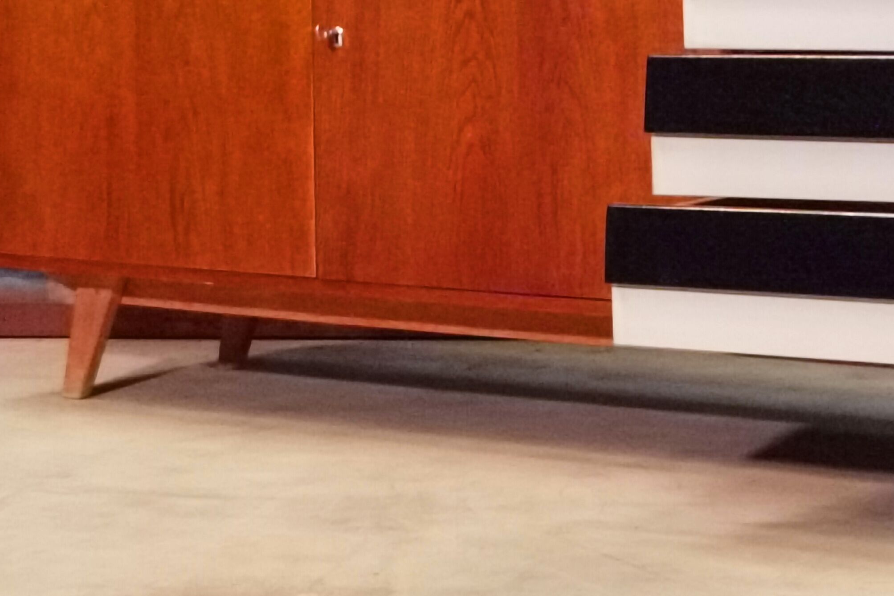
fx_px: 2582
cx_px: 780
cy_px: 143
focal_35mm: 104
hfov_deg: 19.3
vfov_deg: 13.1
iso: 2500
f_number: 1.9
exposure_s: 1/160
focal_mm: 6.71
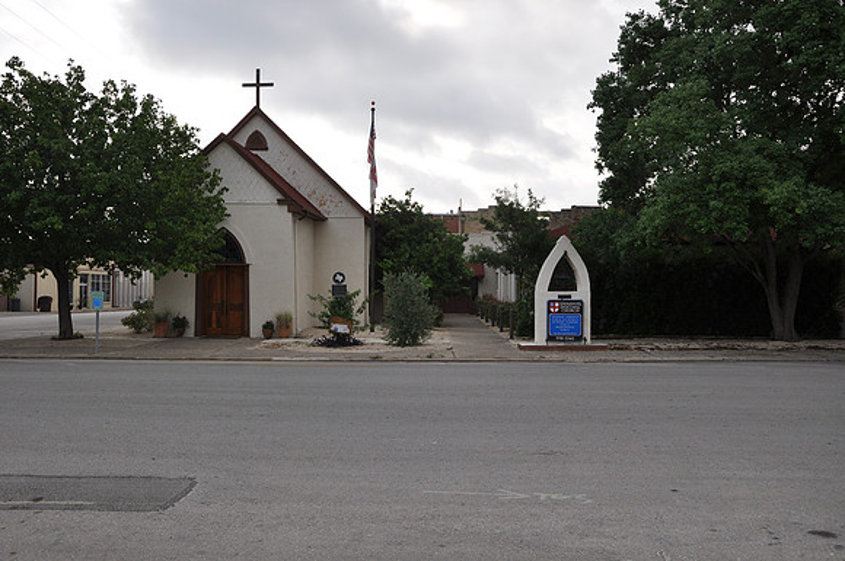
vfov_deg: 39.9
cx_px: 422
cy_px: 280
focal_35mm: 33
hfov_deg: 57.3
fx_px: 773
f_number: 8
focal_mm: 22
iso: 200
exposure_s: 1/200
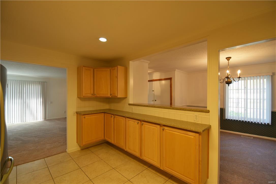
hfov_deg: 100.4
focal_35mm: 15
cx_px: 138
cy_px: 92
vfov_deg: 77.3
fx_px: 115
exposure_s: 1/15
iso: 100
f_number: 3.5
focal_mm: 10
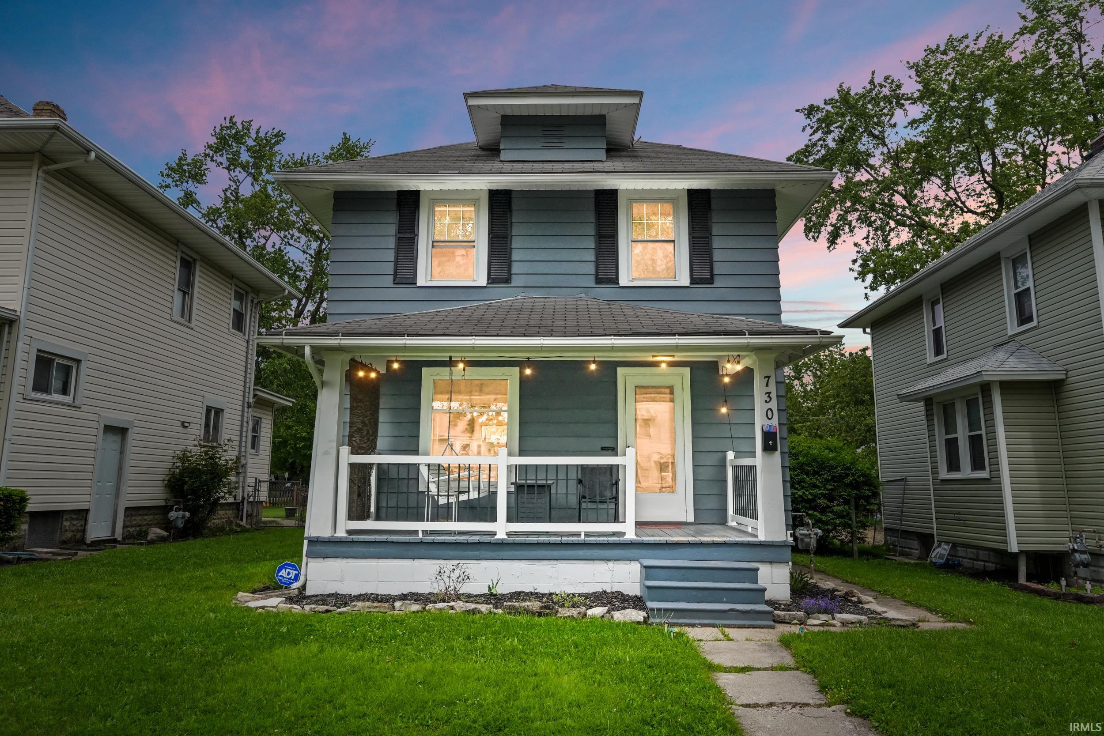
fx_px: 805
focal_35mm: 26
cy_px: 368
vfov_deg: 49.1
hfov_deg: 68.9
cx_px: 552
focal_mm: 17.5
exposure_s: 1/4000
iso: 1600
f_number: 5
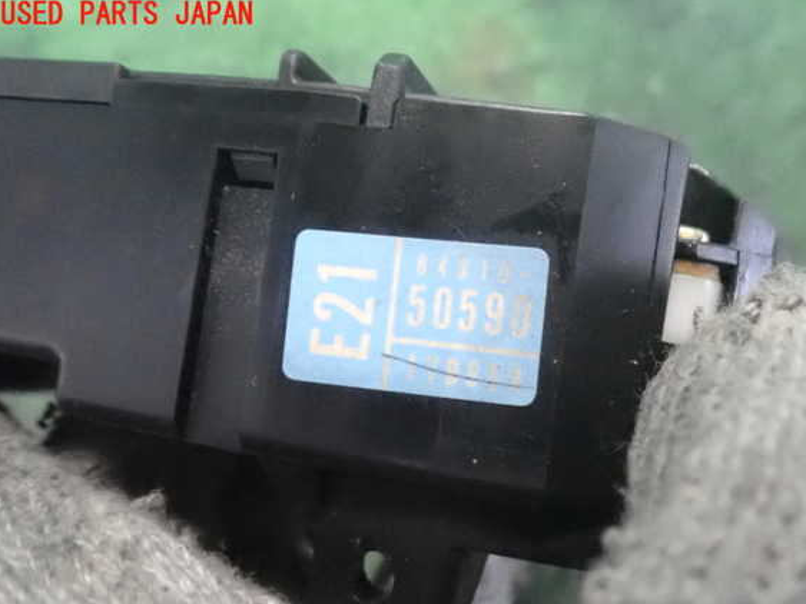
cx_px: 422
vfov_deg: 44.1
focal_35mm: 32
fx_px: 745
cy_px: 319
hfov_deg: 56.8
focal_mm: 5.4
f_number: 2.3
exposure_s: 1/400
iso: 6400
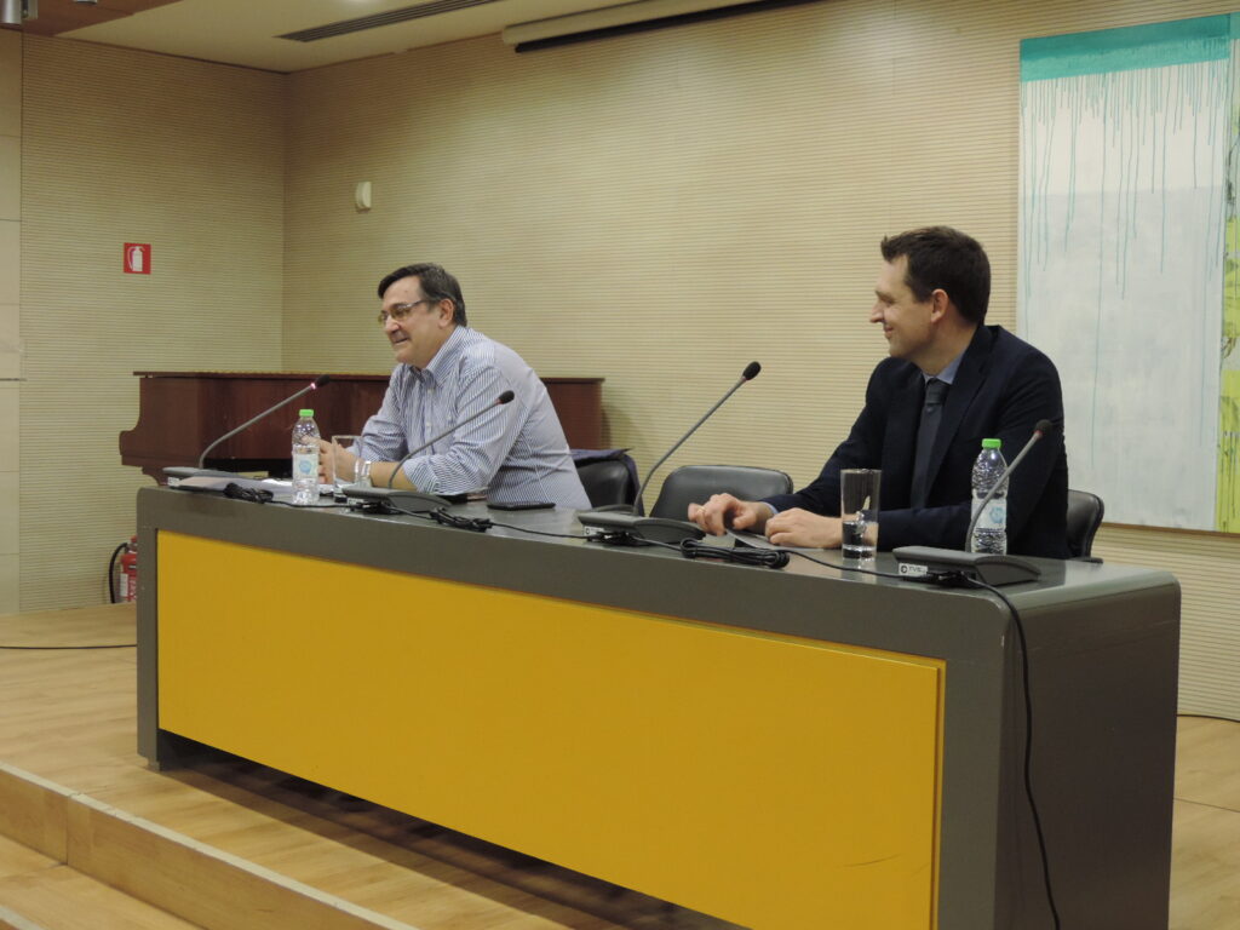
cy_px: 465
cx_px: 620
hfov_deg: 40.4
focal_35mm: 47
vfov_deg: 30.9
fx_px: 1684
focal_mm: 8.3
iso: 400
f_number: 3.5
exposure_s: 1/25
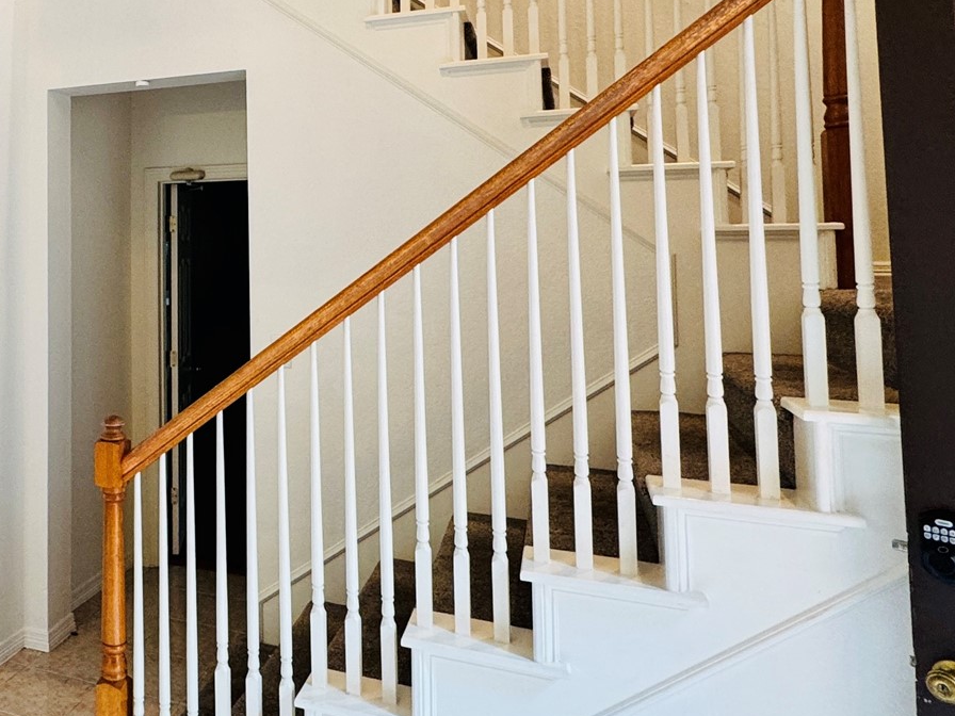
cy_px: 201
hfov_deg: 51.4
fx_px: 883
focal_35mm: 32
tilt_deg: +2.7
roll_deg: -0.1
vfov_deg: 43.1
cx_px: 128
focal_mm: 2.22
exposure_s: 1/60
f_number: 2.2
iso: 200
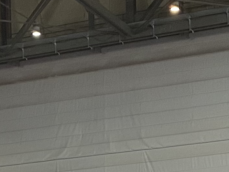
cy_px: 459
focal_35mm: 148
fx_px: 979
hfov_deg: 13.3
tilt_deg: -3.0
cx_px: 151
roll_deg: +1.3
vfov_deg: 8.8
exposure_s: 1/50
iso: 100
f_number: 1.8
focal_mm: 4.25
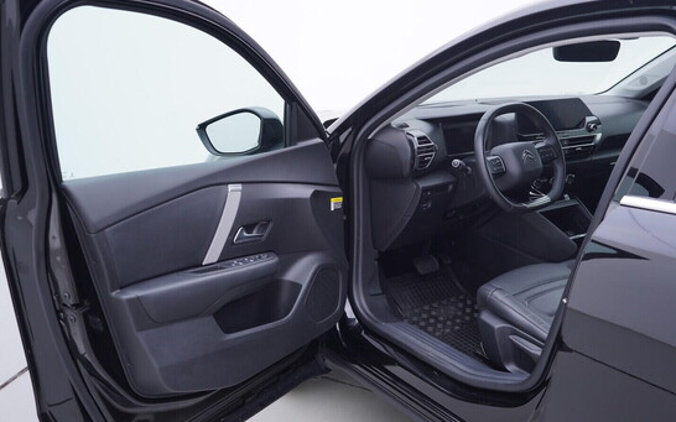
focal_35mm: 37
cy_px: 215
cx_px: 337
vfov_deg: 34.4
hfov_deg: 52.8
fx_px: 682
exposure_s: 1/50
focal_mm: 24
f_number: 3.2
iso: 125
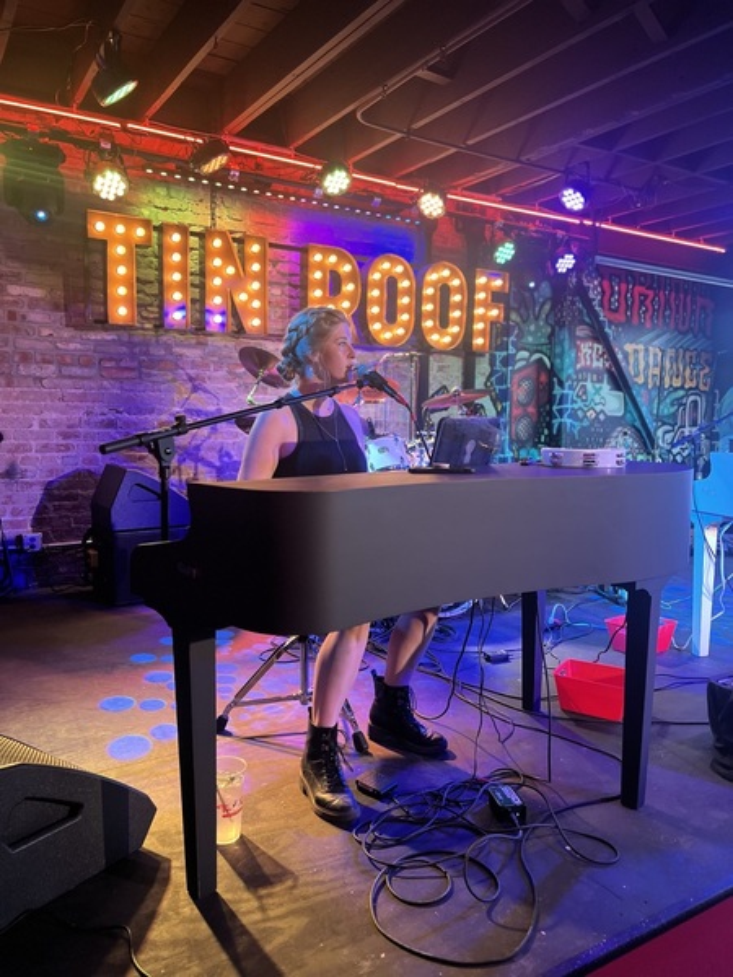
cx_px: 366
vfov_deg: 67.3
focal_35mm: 26
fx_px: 734
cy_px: 488
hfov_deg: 53.1
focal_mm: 5.7
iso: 250
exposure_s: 1/60
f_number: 1.5
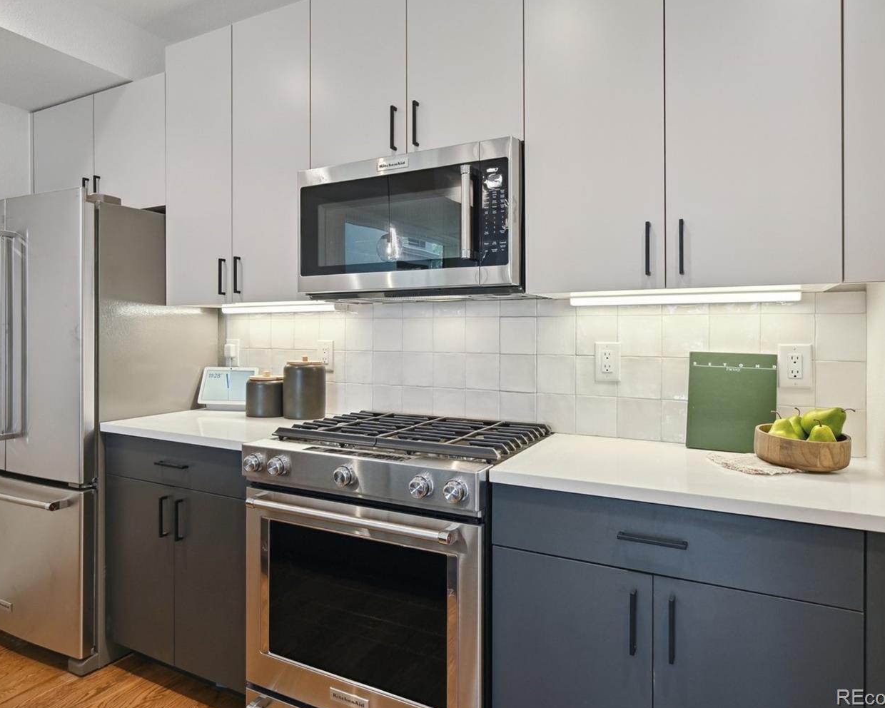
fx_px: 602
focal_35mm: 23
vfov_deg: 60.8
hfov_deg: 72.2
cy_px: 332
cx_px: 381
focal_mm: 19
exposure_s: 1/125
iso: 400
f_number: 5
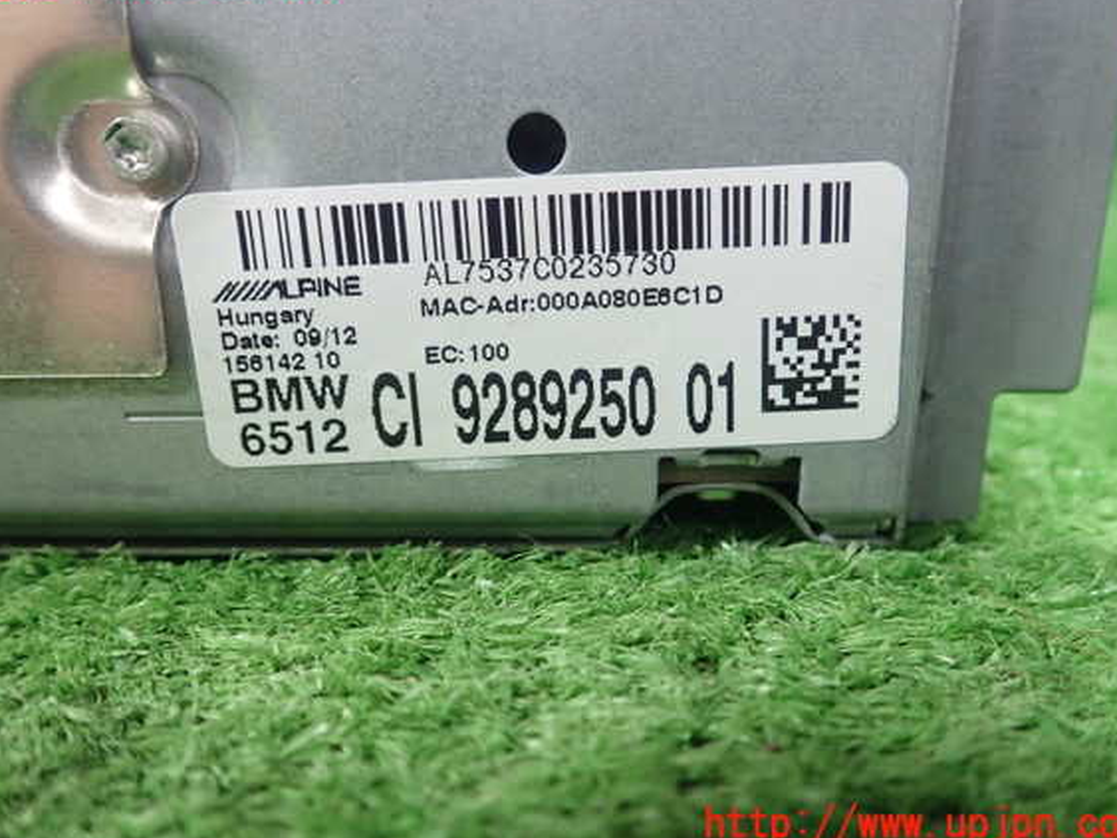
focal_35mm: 32
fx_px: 1032
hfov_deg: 56.8
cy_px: 403
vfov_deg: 44.1
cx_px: 558
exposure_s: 1/125
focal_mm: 5.5
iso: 800
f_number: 2.3
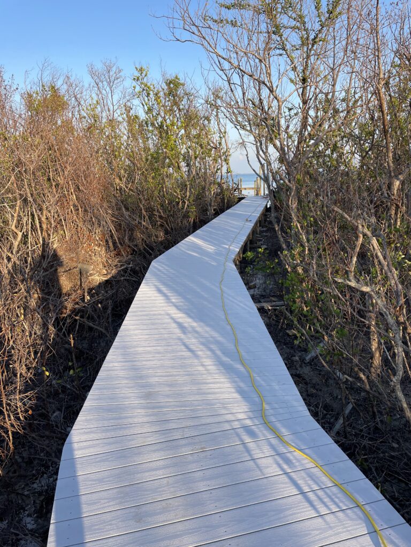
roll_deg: +1.9
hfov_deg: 53.1
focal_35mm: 26
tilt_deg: -12.9
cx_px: 206
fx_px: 412
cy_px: 274
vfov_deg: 67.3
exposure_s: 1/1171
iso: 32
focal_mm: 4.2
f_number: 1.6
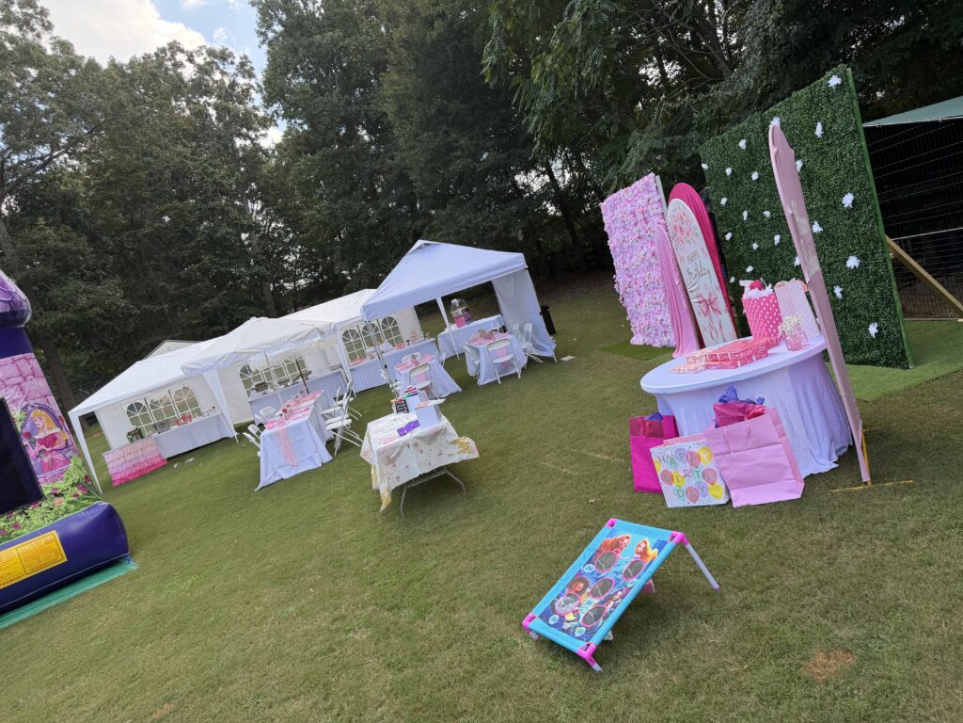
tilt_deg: -4.9
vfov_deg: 56.8
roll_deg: +19.3
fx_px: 668
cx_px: 482
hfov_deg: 71.6
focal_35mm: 24
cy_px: 362
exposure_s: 1/1018
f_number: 1.78
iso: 100
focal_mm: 6.76
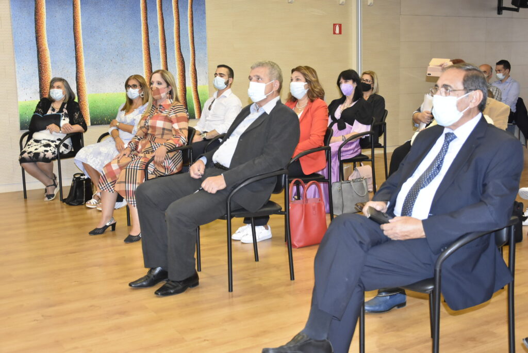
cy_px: 176
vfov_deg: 29.9
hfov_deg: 43.6
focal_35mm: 45
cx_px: 264
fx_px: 660
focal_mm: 30
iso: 1600
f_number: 5.6
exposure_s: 1/60
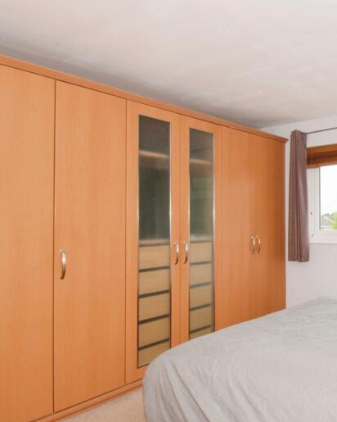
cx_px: 327
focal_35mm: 28
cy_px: 214
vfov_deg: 62.2
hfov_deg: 44.8
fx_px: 349
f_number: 18
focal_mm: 10
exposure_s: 1/60
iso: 1000
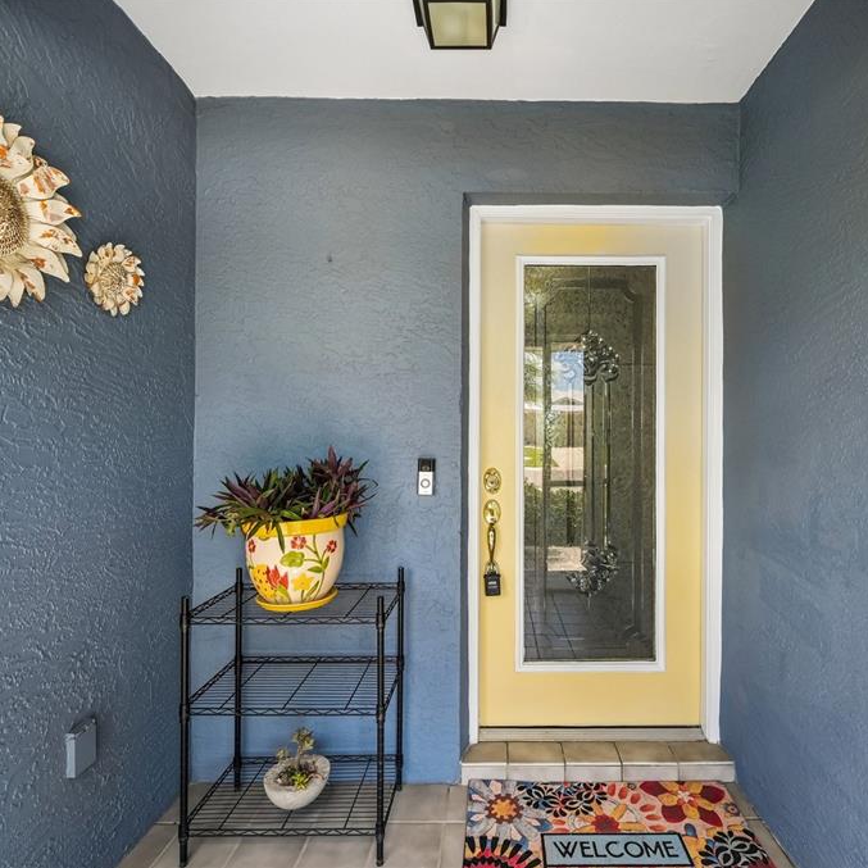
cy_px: 432
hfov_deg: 80.1
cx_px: 503
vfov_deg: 80.7
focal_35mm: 18
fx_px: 511
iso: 400
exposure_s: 1/60
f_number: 8
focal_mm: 14
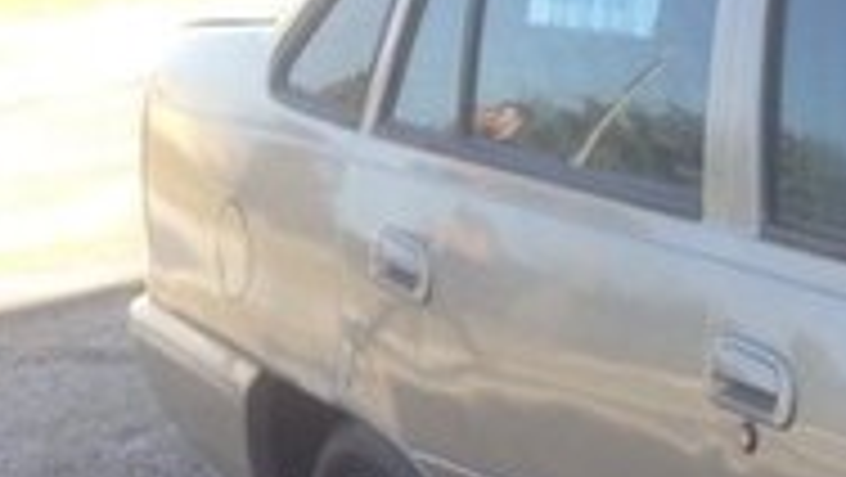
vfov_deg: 9.4
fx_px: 2828
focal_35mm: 126
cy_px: 709
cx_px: 1467
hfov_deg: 15.0
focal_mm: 4.12
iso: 50
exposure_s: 1/306
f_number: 2.4
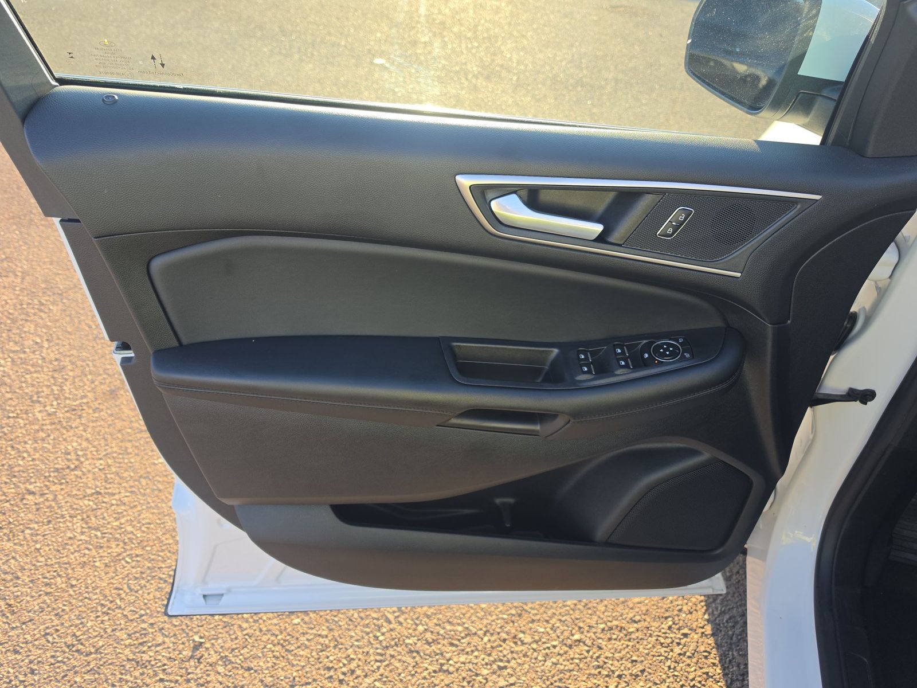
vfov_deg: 58.9
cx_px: 458
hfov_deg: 73.9
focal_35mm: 23
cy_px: 344
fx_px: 609
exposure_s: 1/119
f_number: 1.4
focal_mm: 6.5
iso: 11
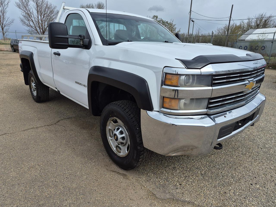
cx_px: 138
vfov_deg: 58.9
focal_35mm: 23
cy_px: 104
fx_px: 183
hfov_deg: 73.9
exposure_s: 1/6752
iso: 80
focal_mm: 5.4
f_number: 1.8
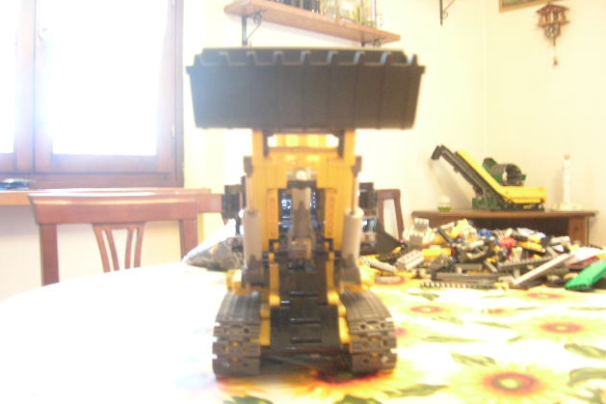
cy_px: 191
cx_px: 307
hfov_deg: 53.1
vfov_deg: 36.8
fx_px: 606
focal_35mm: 36
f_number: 2.9
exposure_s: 1/1.6
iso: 200
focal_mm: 5.7
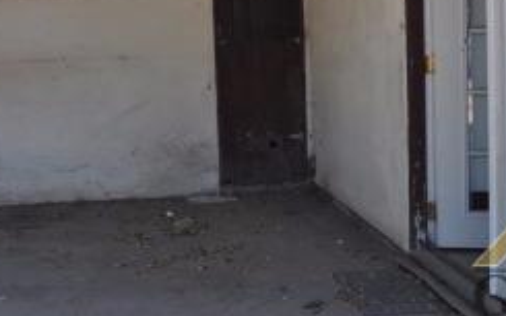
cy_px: 45
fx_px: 924
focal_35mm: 67
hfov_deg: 30.6
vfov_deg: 19.1
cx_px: 233
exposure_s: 1/160
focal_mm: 24
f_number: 6.3
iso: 200
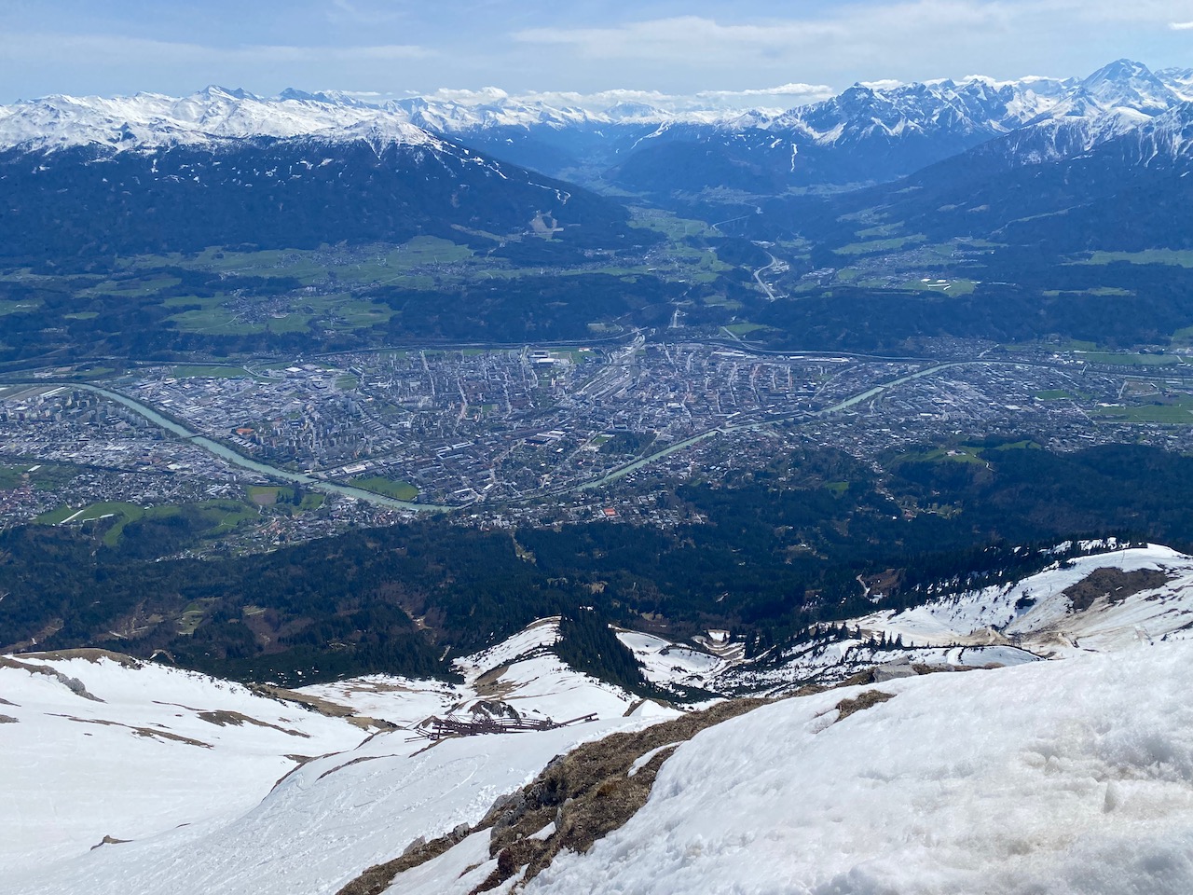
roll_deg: +1.3
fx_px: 896
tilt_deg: -20.4
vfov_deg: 53.1
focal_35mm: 26
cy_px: 448
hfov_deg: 67.3
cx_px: 596
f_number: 1.8
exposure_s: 1/6410
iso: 32
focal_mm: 4.25
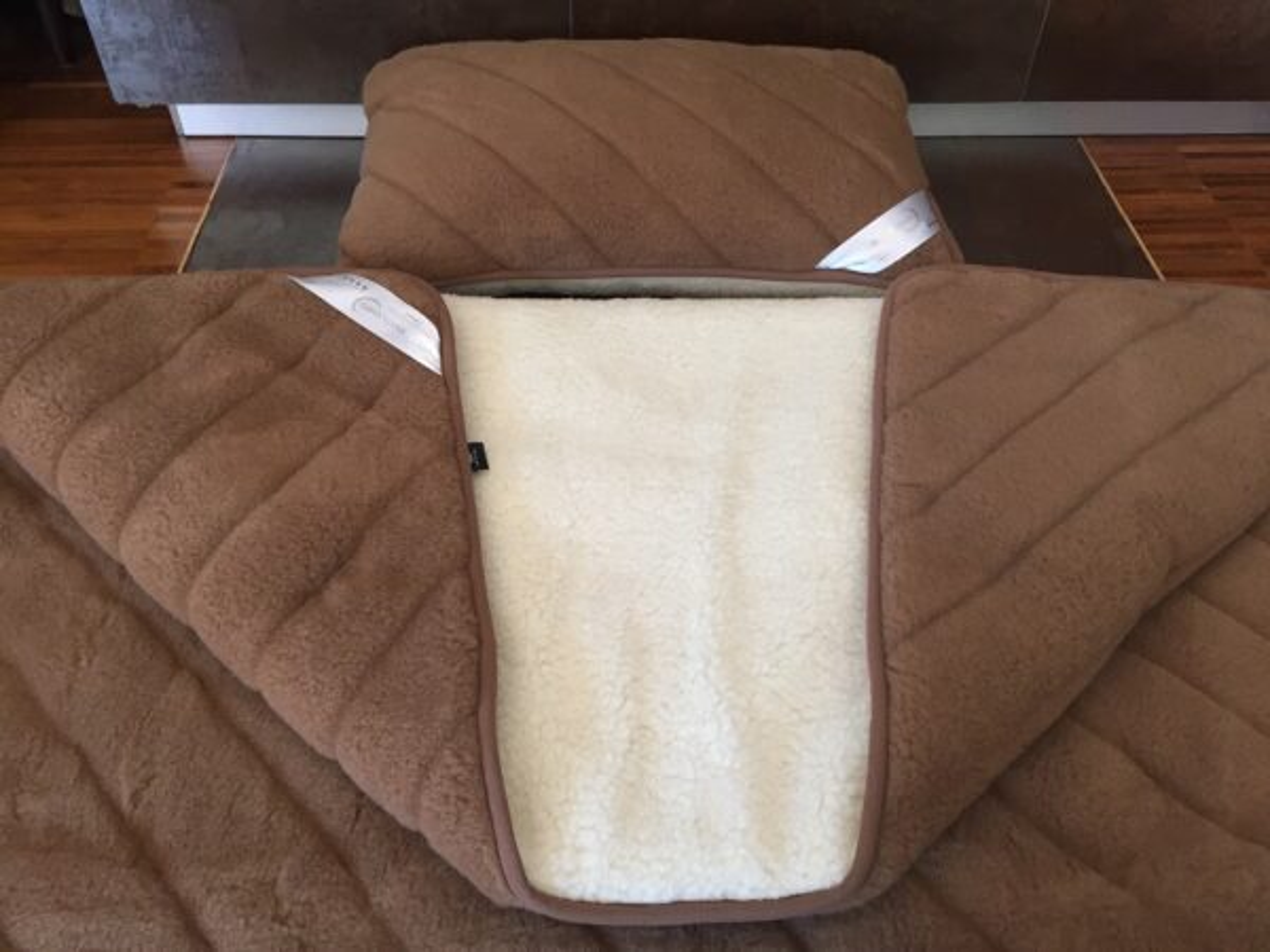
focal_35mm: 29
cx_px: 635
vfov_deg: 48.2
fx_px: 1064
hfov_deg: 61.7
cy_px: 476
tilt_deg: -47.7
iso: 40
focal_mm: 4.15
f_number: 2.2
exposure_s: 1/33
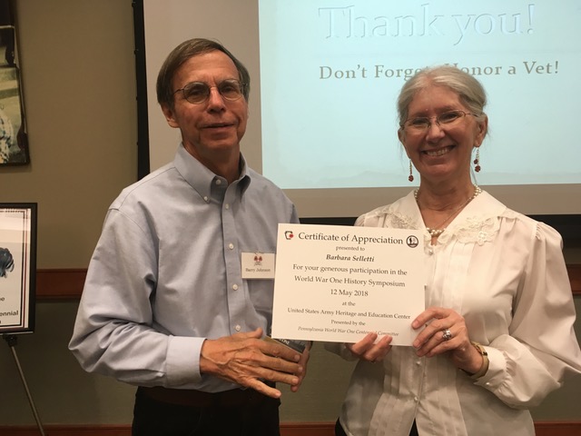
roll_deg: +0.4
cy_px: 218
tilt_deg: -6.9
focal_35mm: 29
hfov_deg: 61.7
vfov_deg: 48.2
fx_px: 487
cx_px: 290
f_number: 2.2
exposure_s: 1/30
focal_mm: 4.15
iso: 64
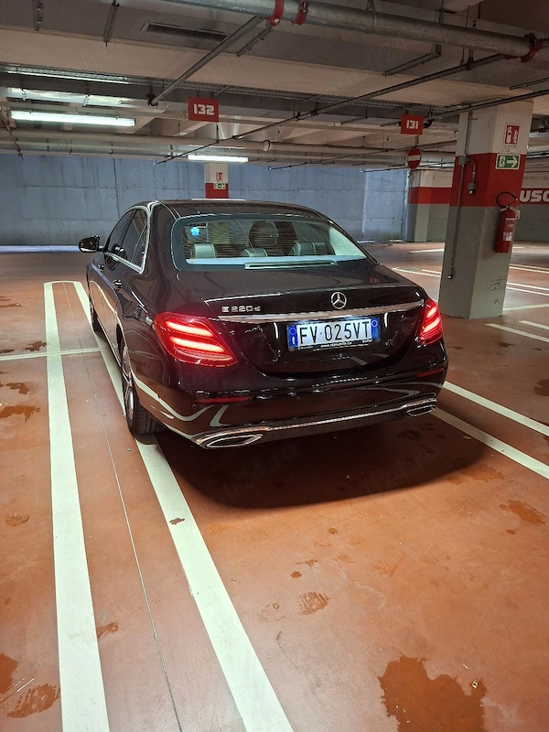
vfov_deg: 73.9
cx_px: 274
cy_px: 366
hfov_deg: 58.9
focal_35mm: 23
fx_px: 486
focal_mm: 5.54
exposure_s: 1/33
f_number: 1.8
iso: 400
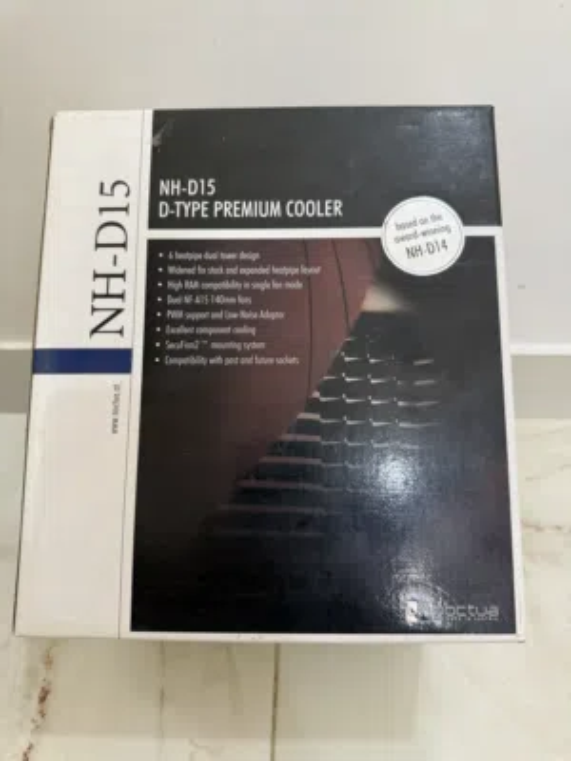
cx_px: 286
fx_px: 528
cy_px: 380
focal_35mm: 24
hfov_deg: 56.8
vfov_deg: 71.6
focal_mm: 6.76
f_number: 1.78
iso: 160
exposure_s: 1/50
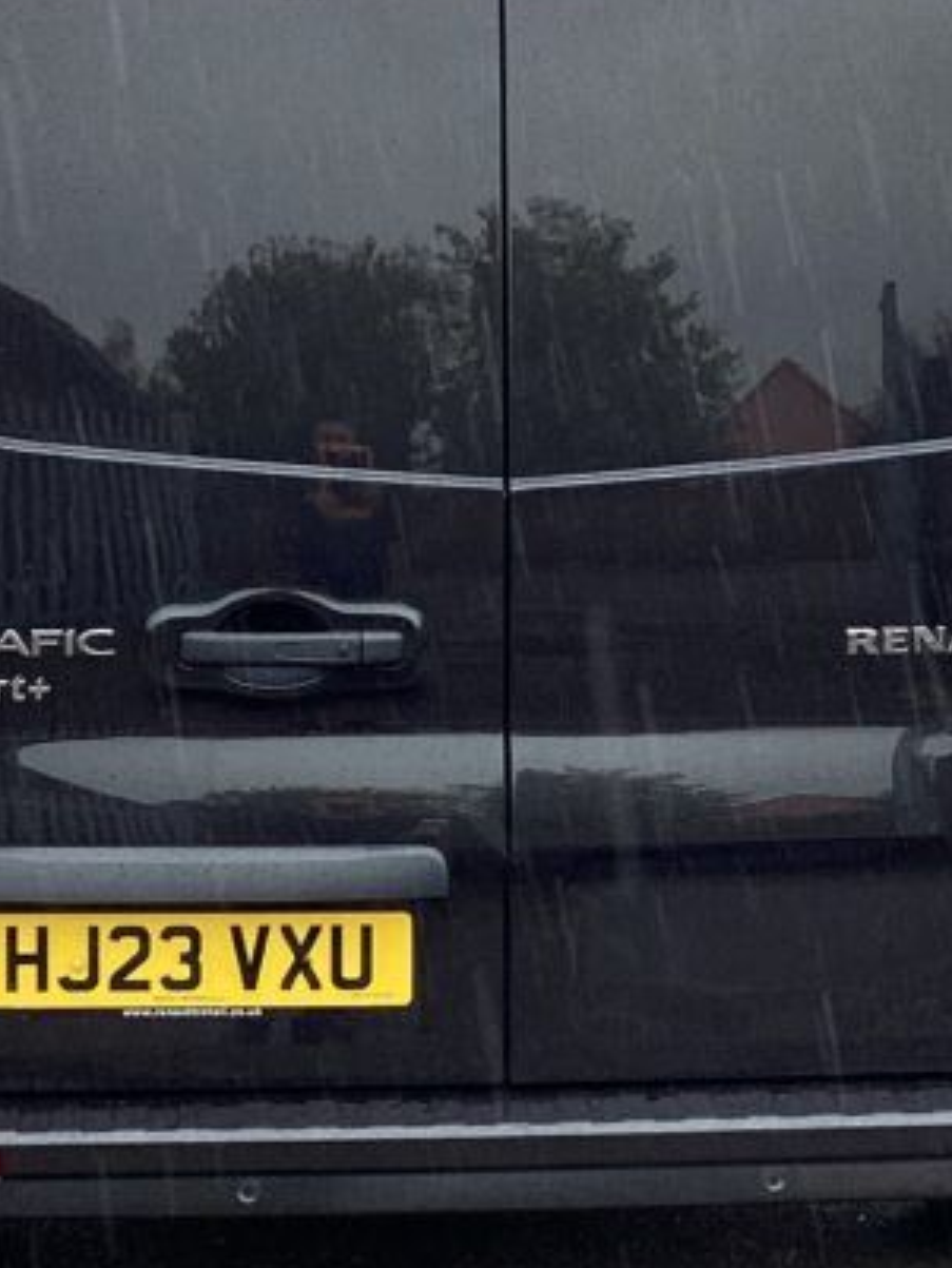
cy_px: 628
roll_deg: +0.0
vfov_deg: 23.8
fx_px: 3005
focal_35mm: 82
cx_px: 497
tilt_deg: -7.6
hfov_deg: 18.0
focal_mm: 3.3
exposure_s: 1/166
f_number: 2.4
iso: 25
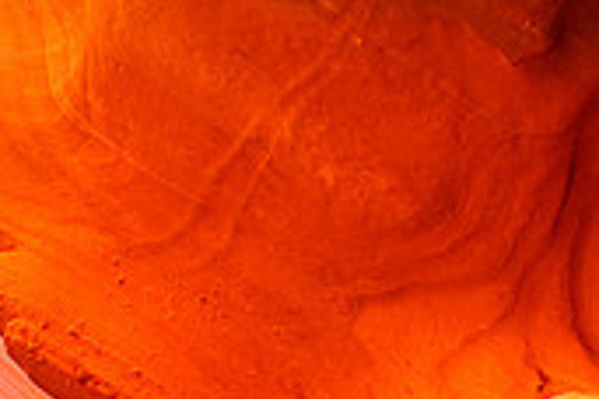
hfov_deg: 18.2
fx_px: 1863
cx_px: 392
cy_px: 656
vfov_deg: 11.5
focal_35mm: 112
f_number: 8
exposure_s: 1/20
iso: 400
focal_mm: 22
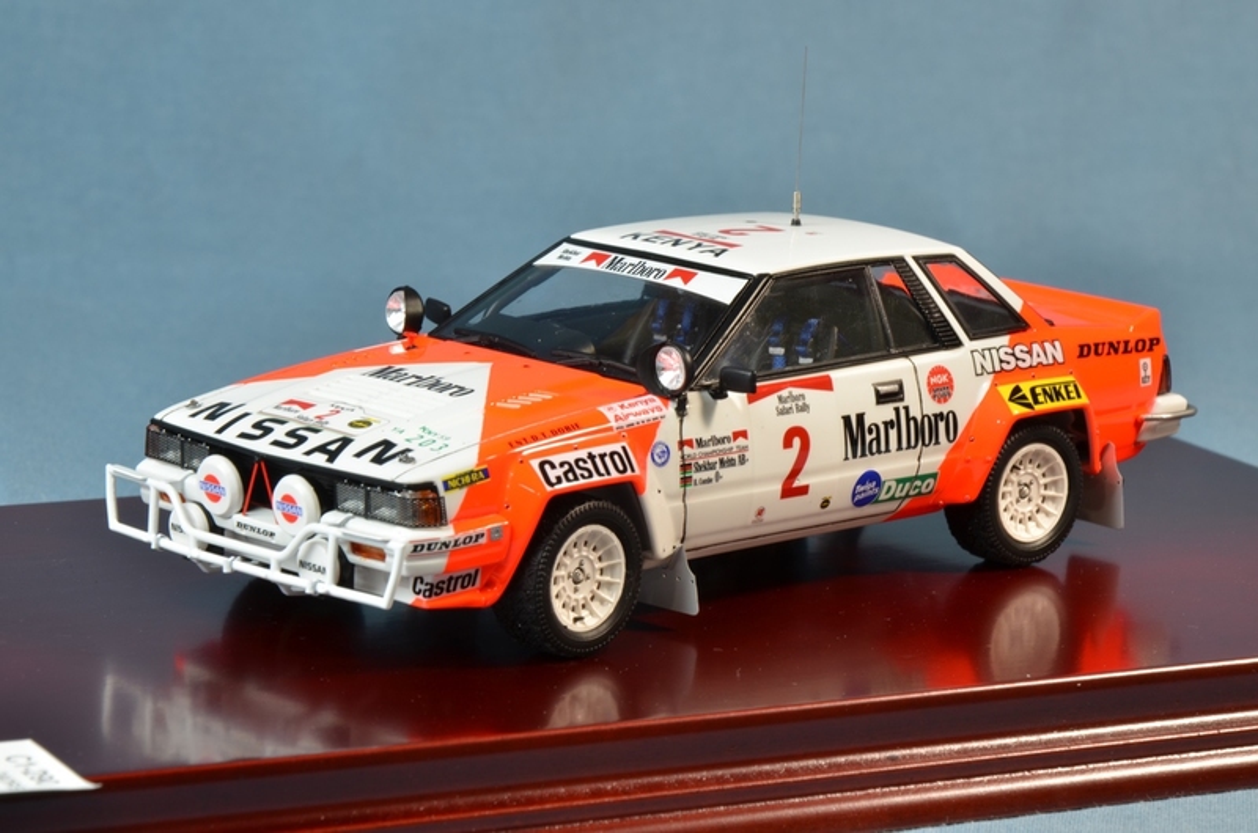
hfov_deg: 14.0
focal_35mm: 147
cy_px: 416
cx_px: 629
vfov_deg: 9.3
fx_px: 5127
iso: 200
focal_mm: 98
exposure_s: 1/2
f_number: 18
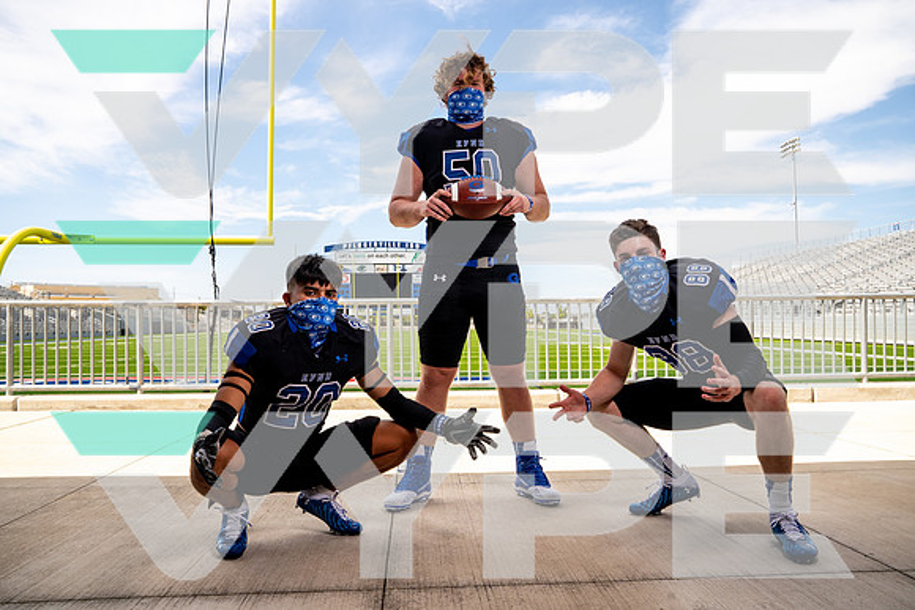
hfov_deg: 63.6
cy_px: 305
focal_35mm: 29
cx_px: 458
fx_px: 737
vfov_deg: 45.0
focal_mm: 29
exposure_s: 1/125
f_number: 10
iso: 100
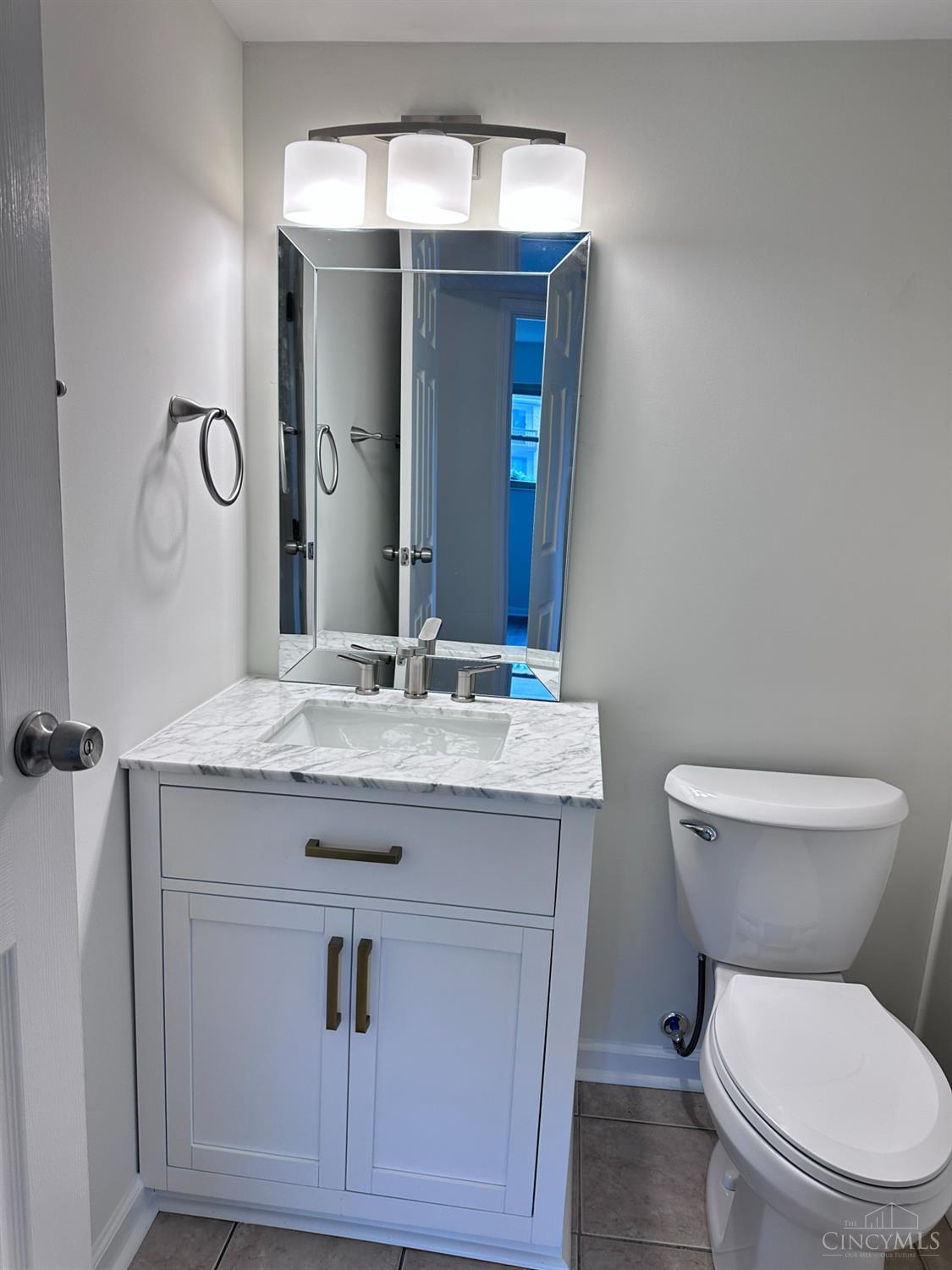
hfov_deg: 56.8
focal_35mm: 24
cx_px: 476
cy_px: 635
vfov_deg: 71.6
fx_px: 880
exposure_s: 1/144
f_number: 1.78
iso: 100
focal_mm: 6.86
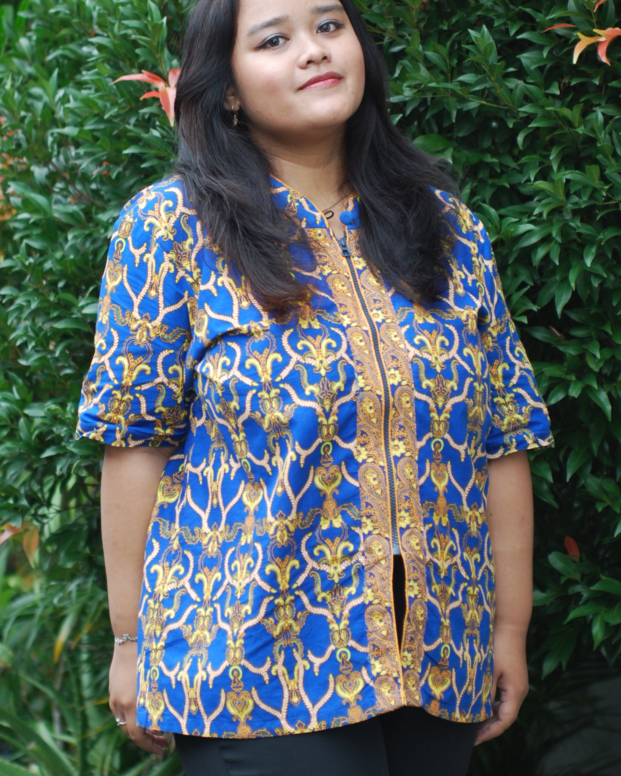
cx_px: 317
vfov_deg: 13.8
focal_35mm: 140
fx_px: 3217
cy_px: 384
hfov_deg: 11.0
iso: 200
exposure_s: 1/100
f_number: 2.8
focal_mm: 70
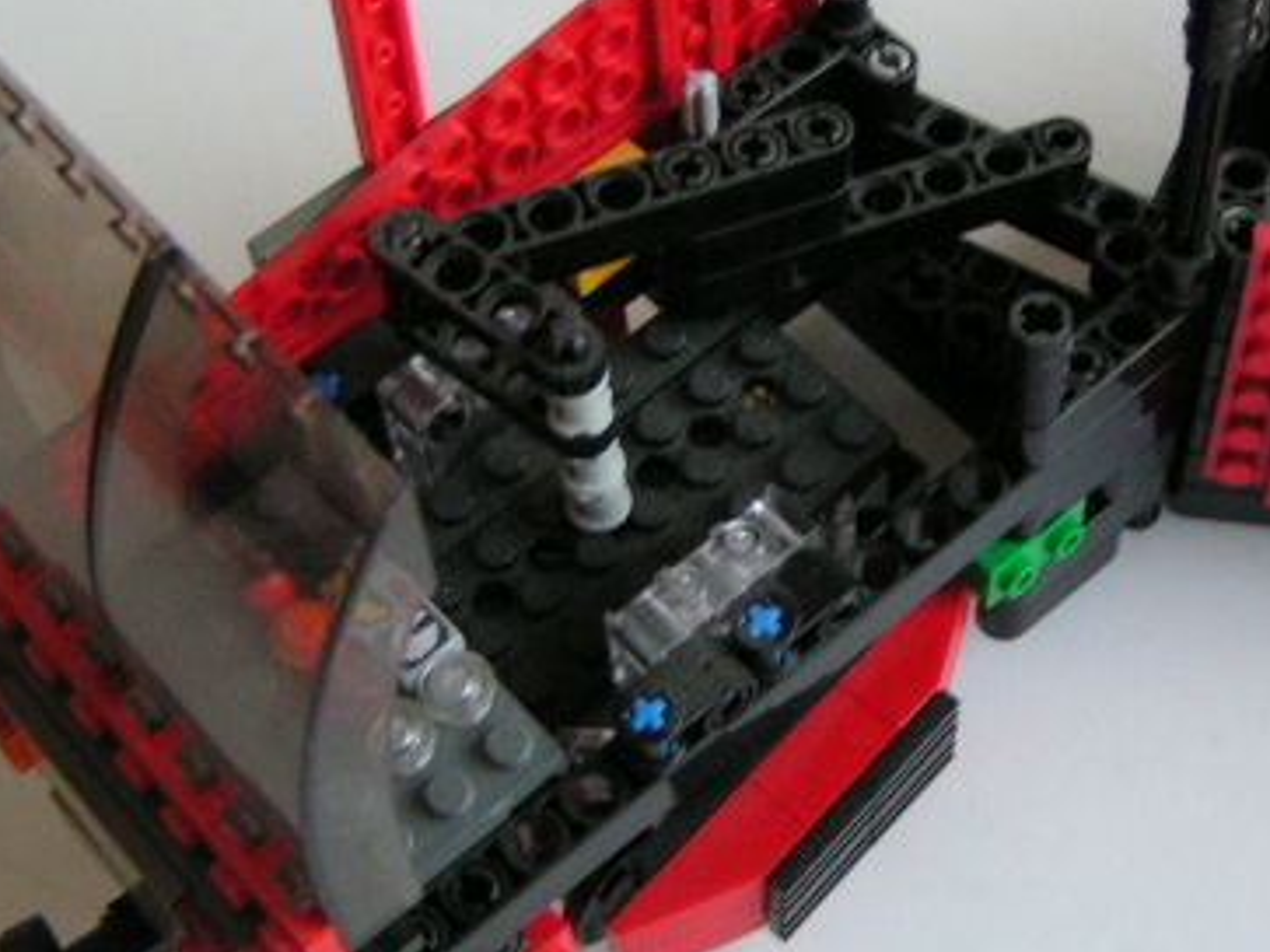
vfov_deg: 21.9
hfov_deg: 28.8
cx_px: 854
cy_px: 371
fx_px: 2457
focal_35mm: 67
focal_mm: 5.8
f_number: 2.8
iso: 200
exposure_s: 1/10
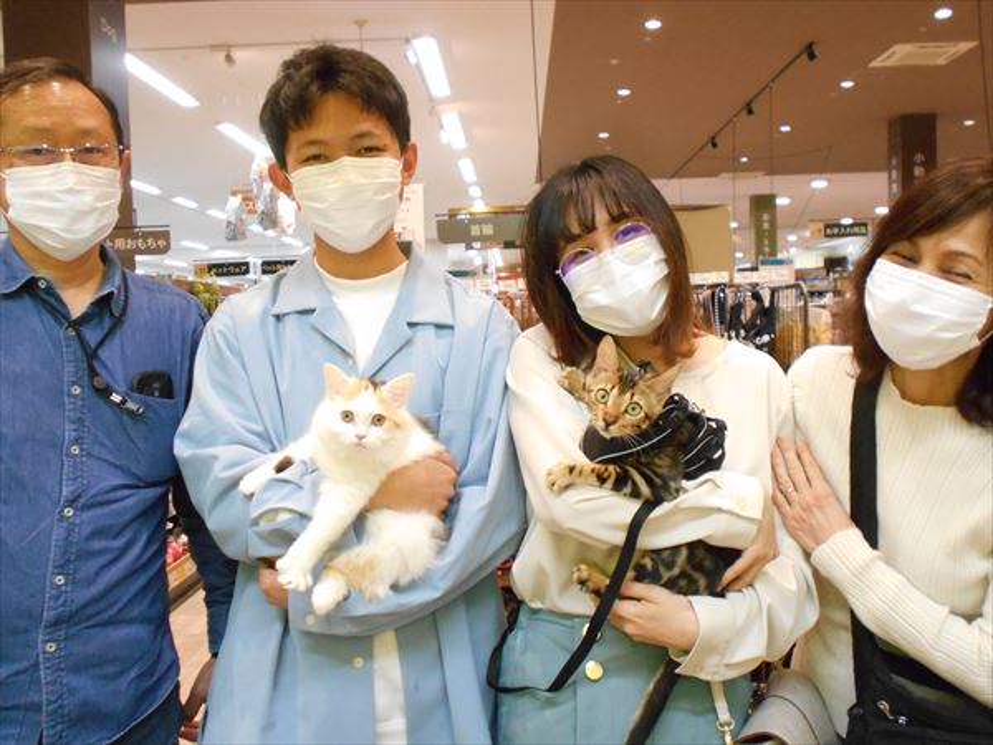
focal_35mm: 34
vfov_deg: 41.8
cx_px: 496
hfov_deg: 54.0
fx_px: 975
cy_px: 372
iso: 800
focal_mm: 5.8
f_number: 3.6
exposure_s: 1/80
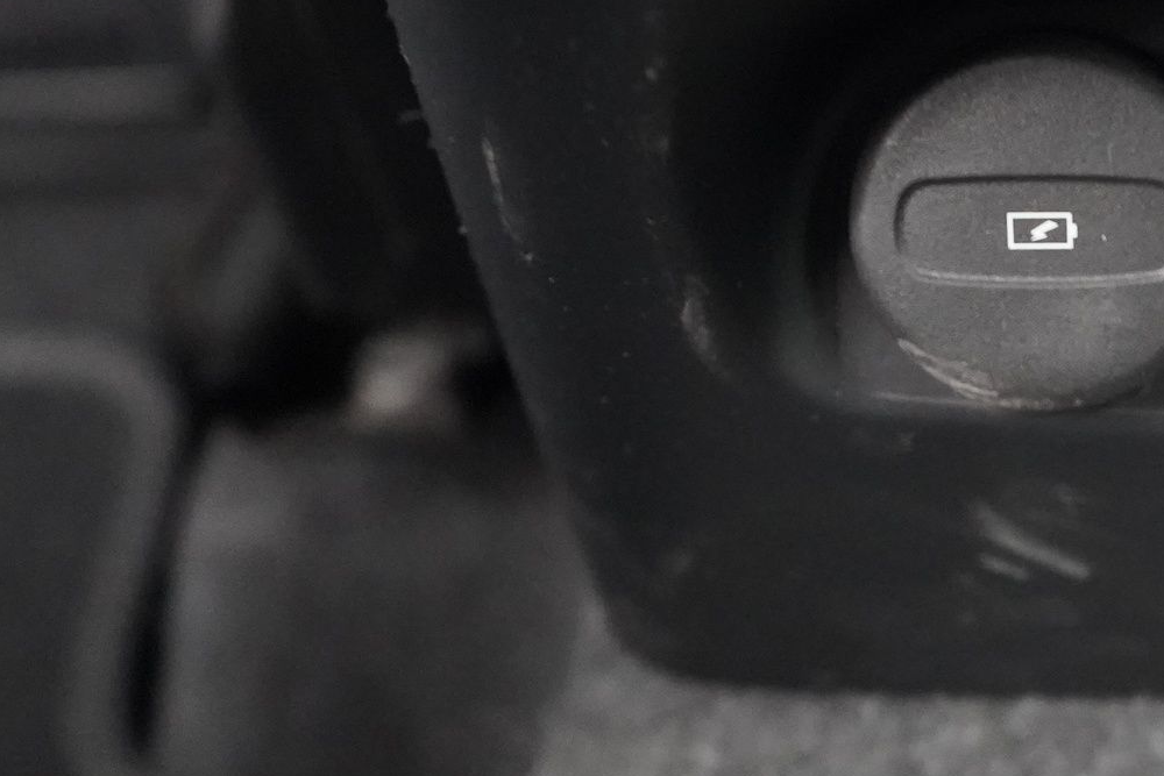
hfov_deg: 23.0
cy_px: 160
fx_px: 2587
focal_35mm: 80
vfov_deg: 16.9
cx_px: 1434
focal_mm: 32
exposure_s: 1/5
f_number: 4
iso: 12800
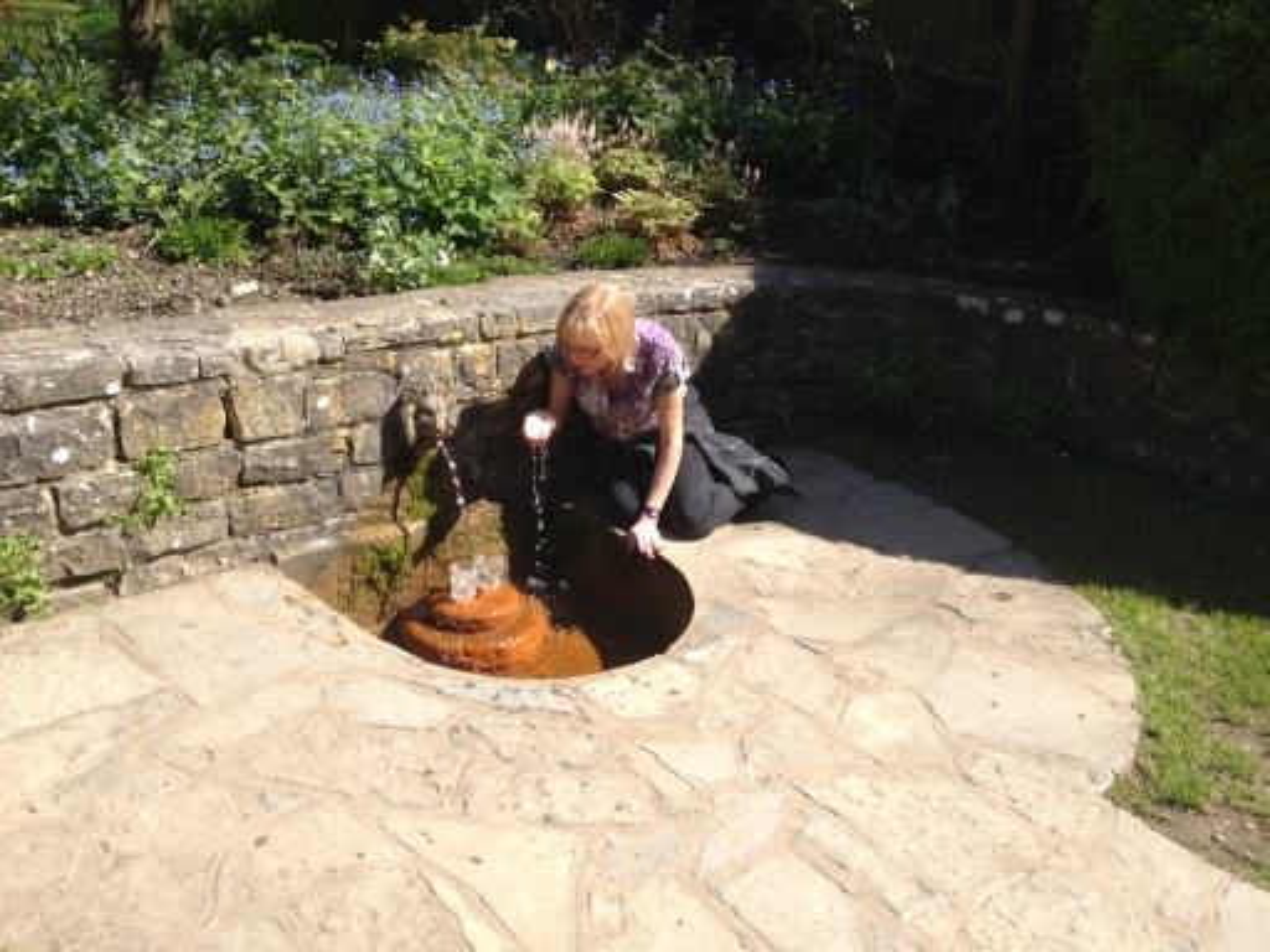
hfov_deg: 52.6
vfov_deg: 40.7
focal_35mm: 35
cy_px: 476
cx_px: 635
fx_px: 1284
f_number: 2.4
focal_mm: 4.28
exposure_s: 1/726
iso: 50
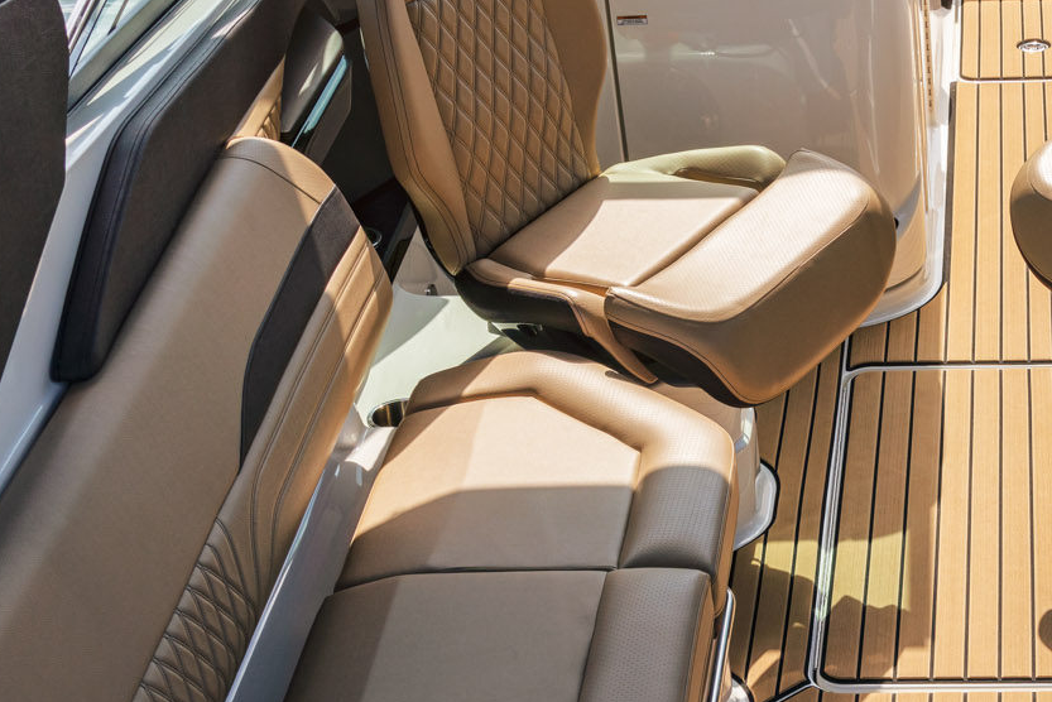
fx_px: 2631
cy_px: 475
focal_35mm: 90
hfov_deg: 22.0
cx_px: 964
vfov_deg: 15.2
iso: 100
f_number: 8
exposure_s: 1/250
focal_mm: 30
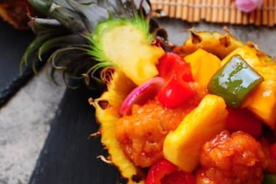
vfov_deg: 16.4
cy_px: 106
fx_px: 636
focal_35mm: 83
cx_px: 146
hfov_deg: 24.5
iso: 160
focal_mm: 34
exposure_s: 1/250
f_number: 4.8
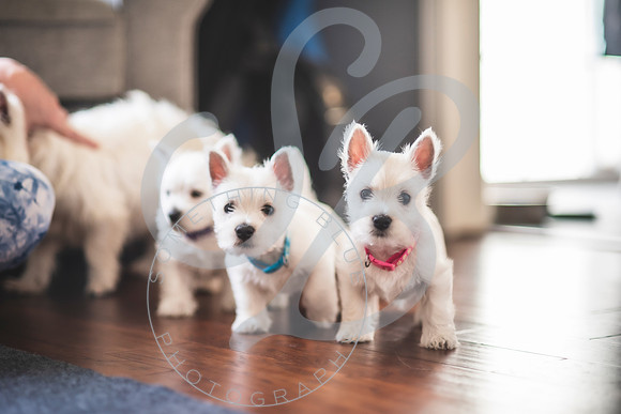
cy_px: 215
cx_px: 299
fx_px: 1520
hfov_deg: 23.1
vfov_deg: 15.5
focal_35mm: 88
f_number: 1.8
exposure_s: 1/125
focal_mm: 85
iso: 500
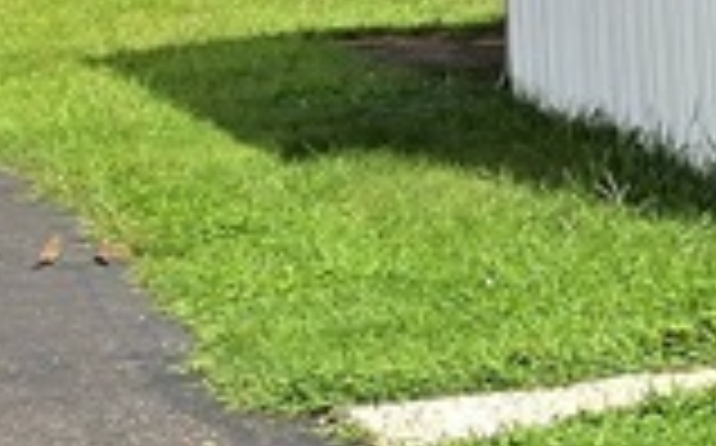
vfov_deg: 7.0
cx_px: 1513
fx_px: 3587
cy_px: -194
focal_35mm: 184
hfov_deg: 10.3
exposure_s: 1/1429
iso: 12
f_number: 1.7
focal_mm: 6.3
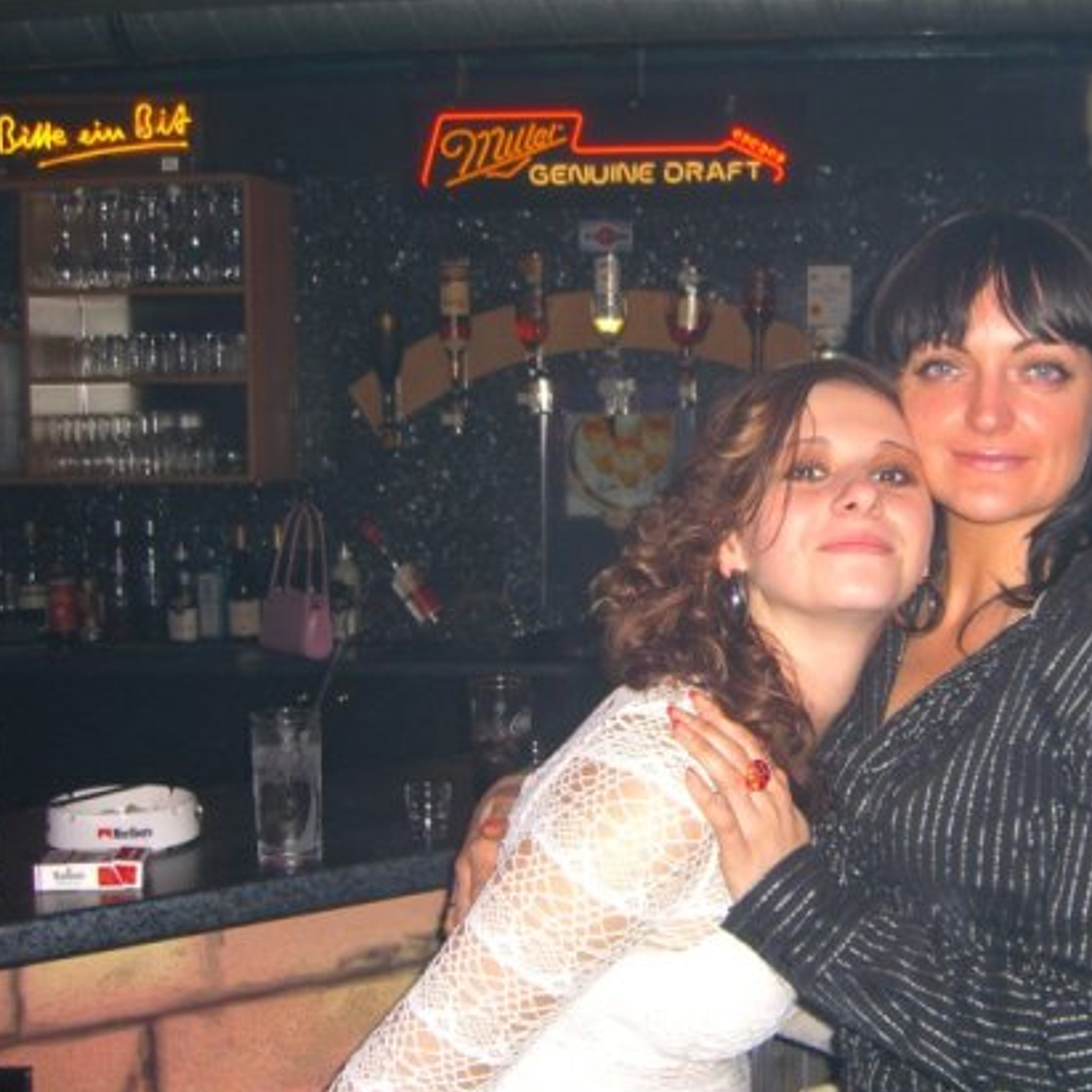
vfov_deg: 34.7
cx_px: 784
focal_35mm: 49
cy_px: 545
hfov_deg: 34.1
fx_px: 1749
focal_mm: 7.9
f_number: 2.8
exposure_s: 1/60
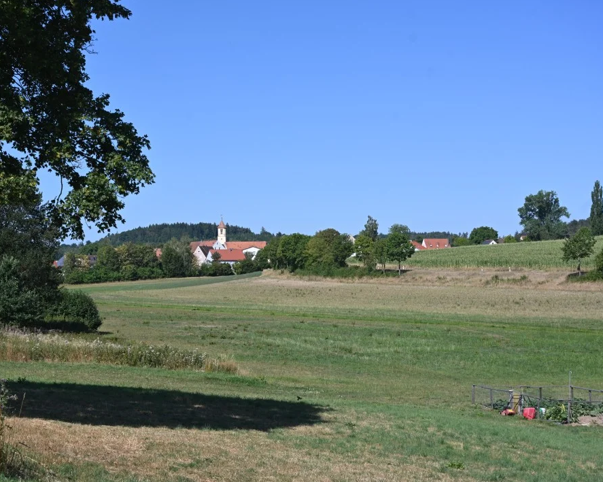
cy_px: 243
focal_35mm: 64
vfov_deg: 23.8
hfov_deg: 29.5
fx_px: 1142
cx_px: 246
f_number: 8
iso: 100
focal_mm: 56
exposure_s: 1/400
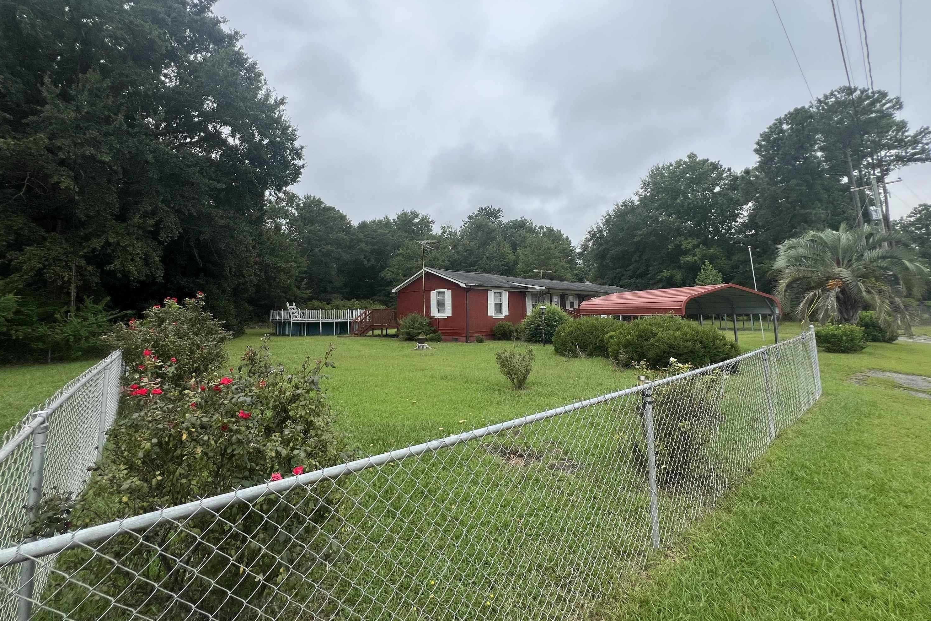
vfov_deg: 80.8
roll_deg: +0.5
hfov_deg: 104.2
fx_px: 362
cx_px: 455
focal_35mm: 14
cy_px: 271
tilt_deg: +5.9
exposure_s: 1/951
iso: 32
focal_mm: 1.57
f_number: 1.8
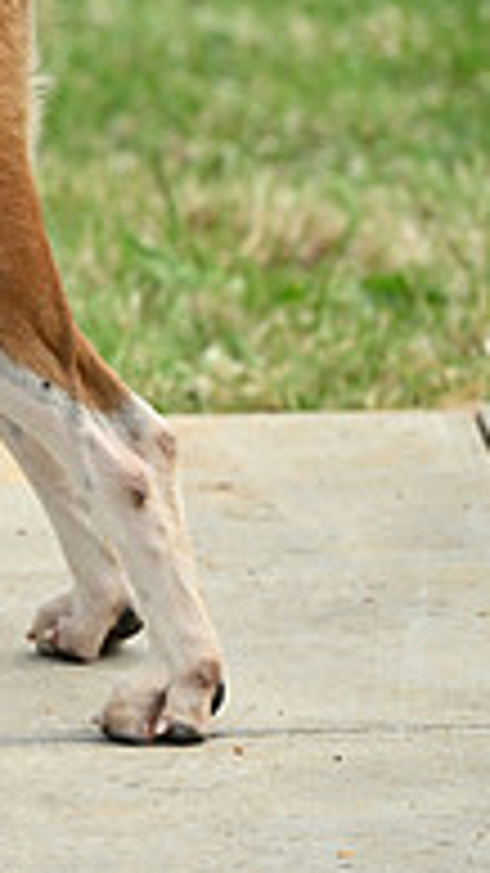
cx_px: -643
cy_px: 38
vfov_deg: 4.0
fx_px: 12322
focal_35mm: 533
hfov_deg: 2.3
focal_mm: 170
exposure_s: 1/1000
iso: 220
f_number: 4.5
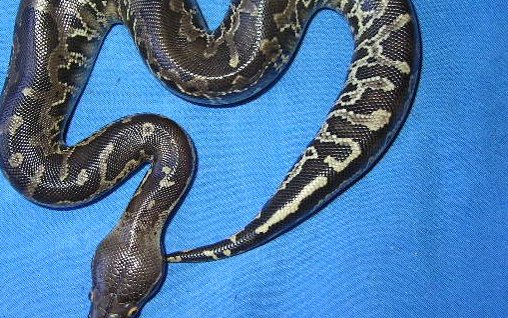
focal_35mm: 48
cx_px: 195
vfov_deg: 26.9
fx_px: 664
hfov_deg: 41.6
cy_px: 146
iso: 100
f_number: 4.8
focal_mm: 5.6
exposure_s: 1/30
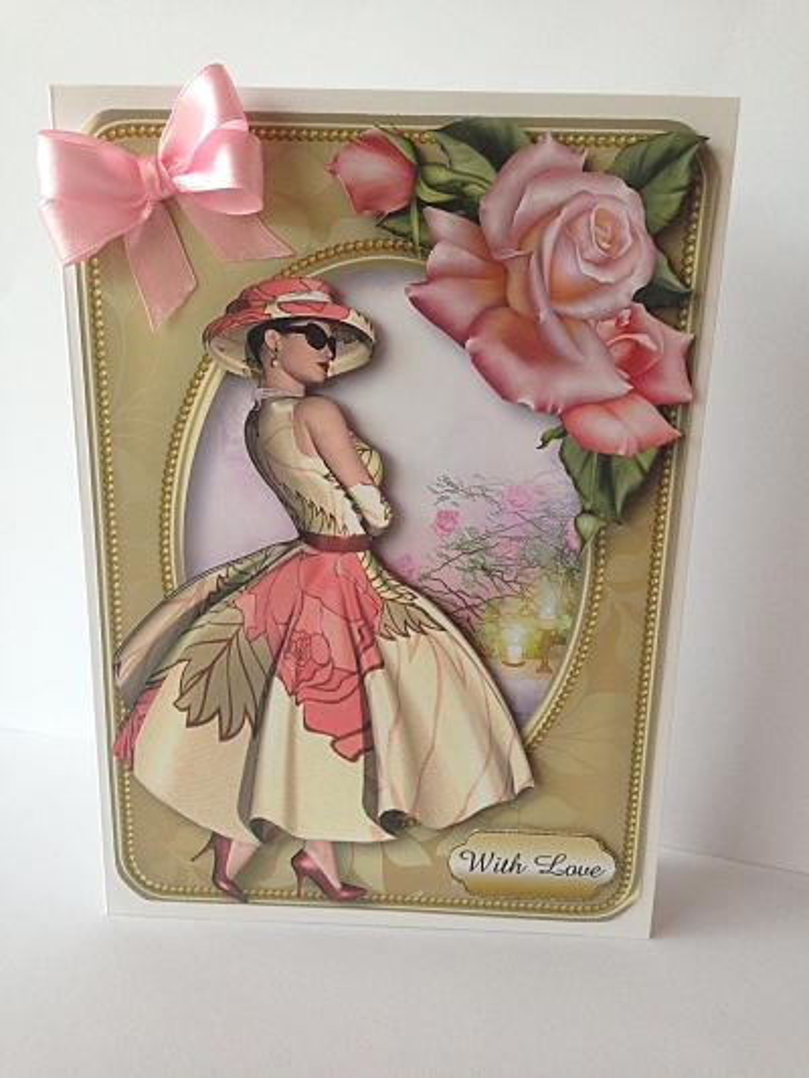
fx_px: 1028
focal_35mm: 33
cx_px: 404
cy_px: 539
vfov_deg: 55.3
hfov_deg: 43.0
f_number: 2.4
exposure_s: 1/20
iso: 160
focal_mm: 4.12
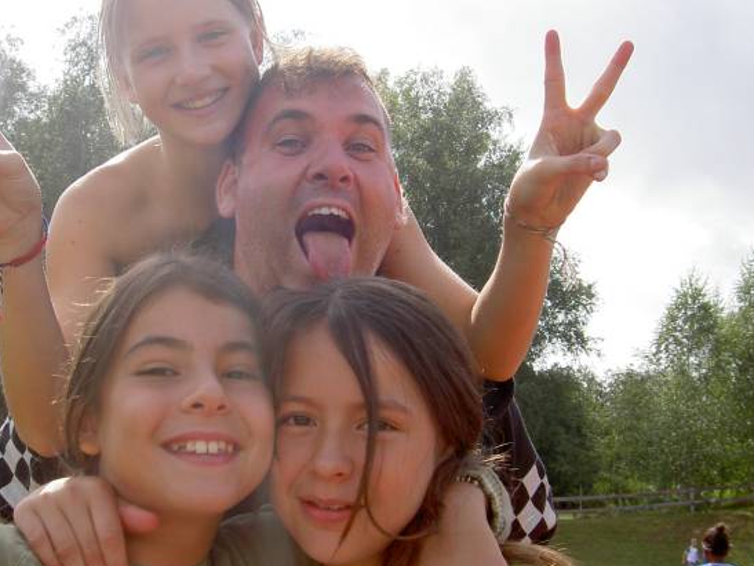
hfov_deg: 33.6
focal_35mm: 57
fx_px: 1242
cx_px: 284
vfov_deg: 25.7
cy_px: 324
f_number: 4.7
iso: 100
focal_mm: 8
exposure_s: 1/400
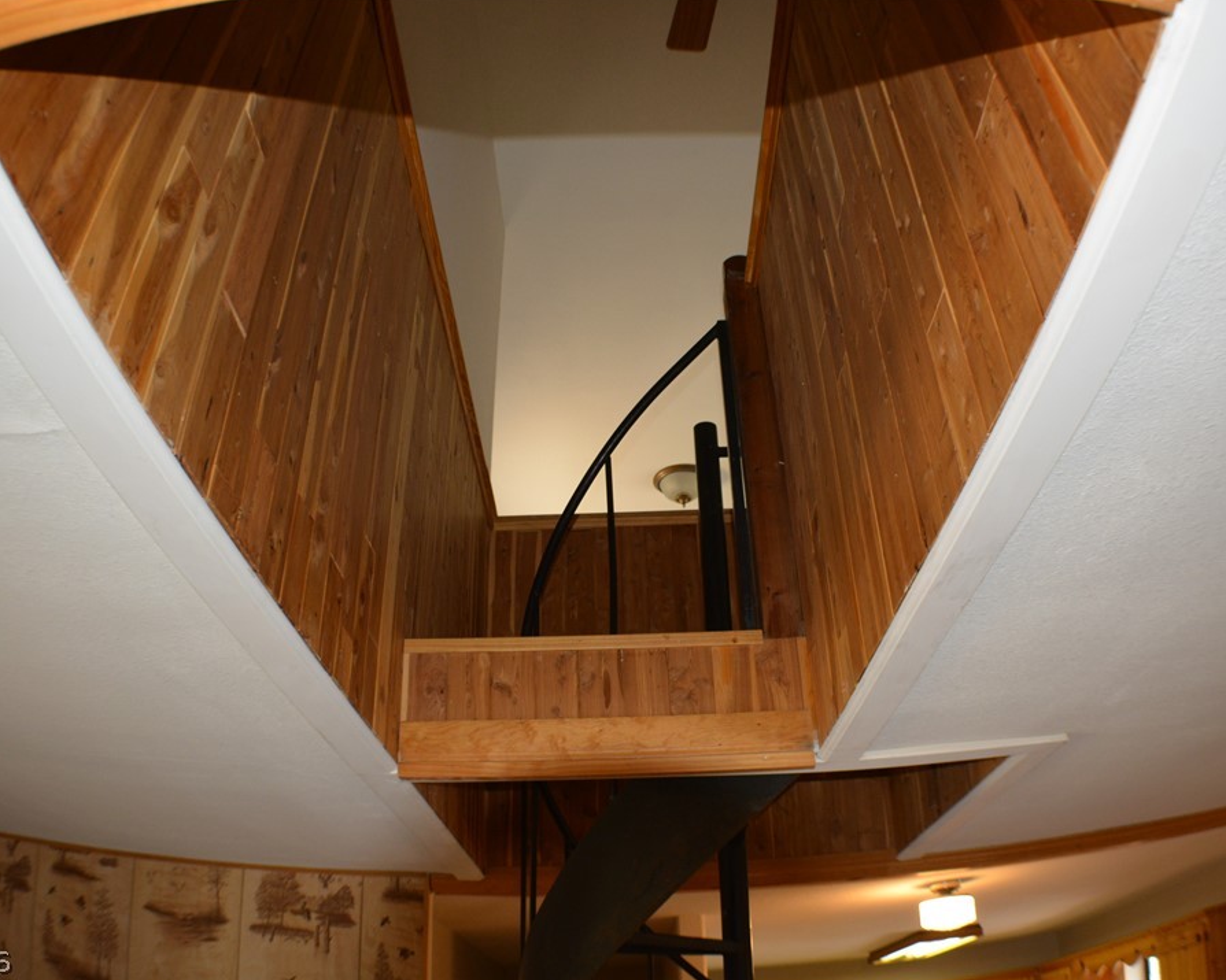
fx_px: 1488
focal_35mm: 41
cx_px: 611
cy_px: 489
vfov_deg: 36.5
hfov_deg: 44.8
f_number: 4
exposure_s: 1/60
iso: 720
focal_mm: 24
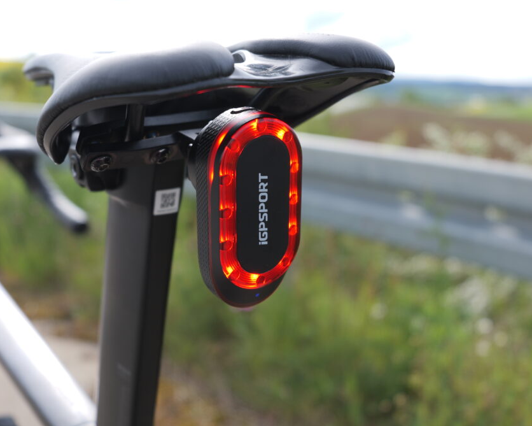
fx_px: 724
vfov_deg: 32.8
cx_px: 242
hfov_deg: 40.3
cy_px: 216
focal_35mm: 46
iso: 100
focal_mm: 40
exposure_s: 1/160
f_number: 6.3
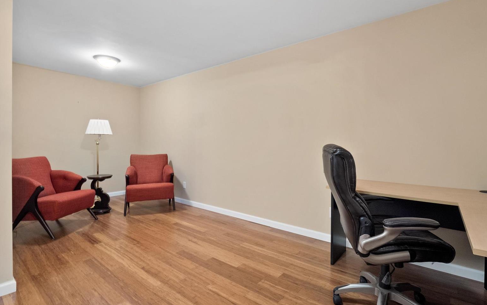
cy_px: 146
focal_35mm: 17
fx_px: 226
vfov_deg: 68.0
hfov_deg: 94.3
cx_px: 253
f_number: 10
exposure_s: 1/1.25
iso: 400
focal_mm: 8
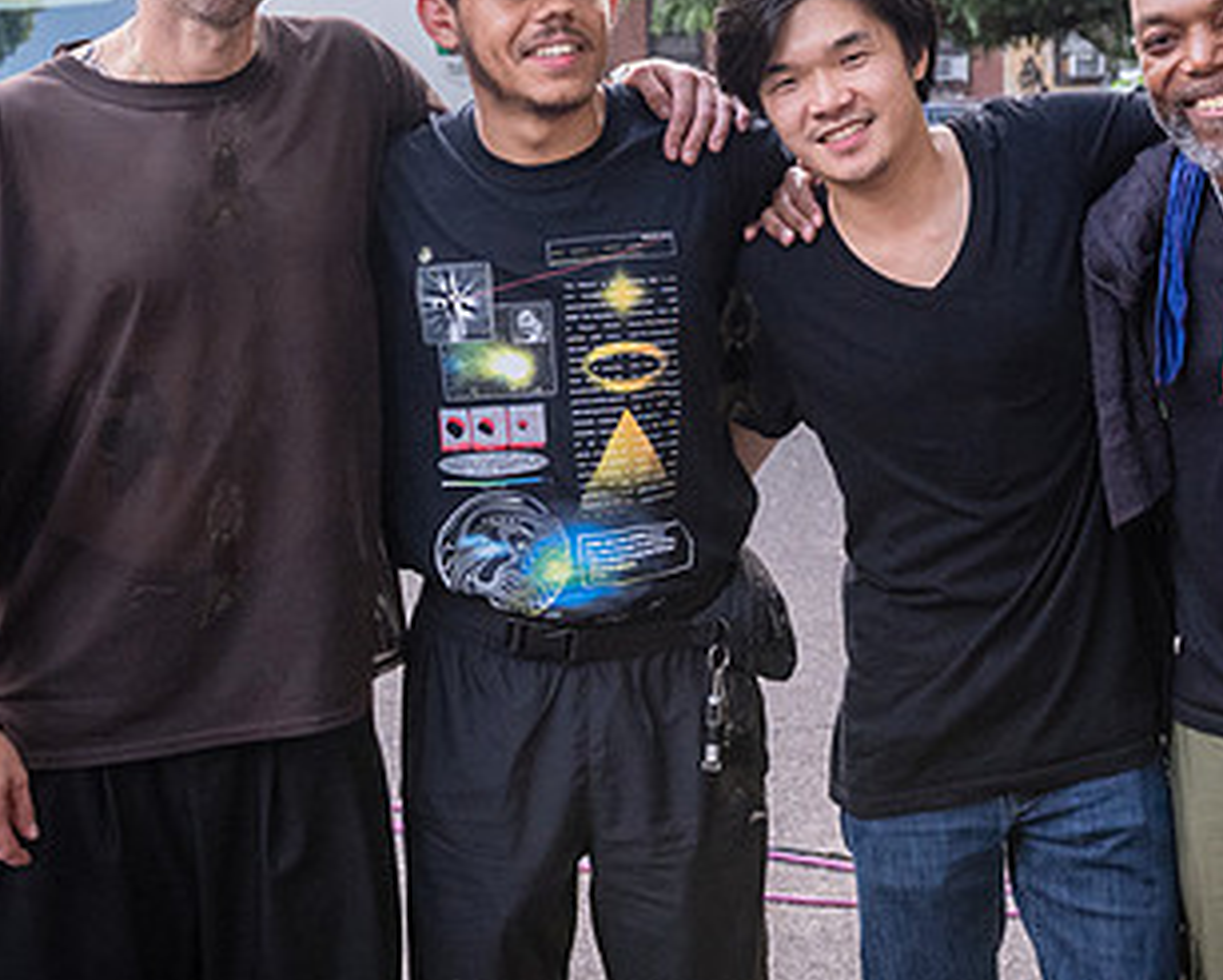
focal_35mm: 79
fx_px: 2861
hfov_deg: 24.1
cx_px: 763
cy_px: 194
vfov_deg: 19.2
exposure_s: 1/640
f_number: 4.5
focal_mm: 32
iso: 2000
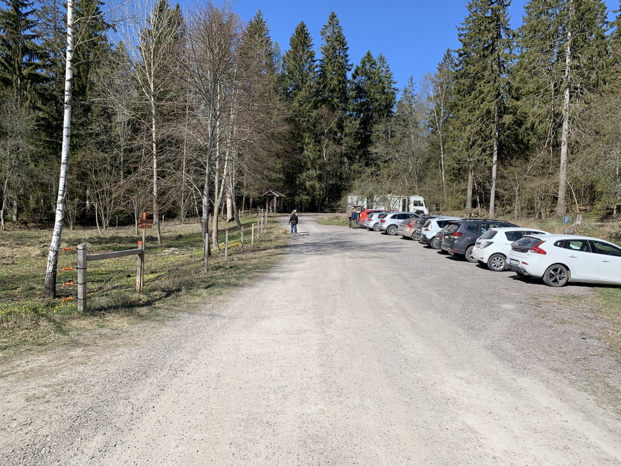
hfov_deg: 67.3
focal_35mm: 26
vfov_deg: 53.1
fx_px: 466
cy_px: 233
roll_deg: -1.2
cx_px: 310
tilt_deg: -3.0
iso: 25
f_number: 1.8
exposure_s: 1/2208
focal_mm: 4.25
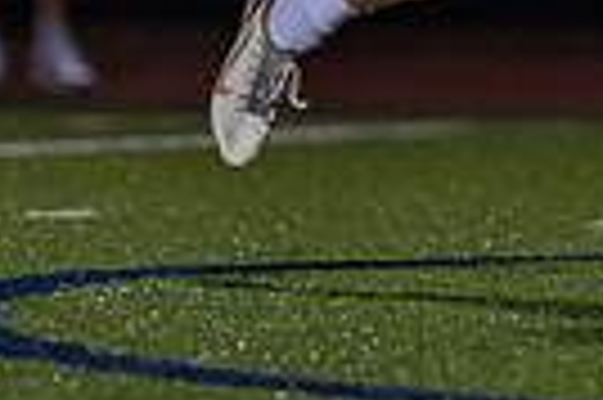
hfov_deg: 1.7
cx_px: 972
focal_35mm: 1199
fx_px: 20059
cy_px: -480
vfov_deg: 1.1
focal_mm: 170
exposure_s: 1/1000
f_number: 2.8
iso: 2000
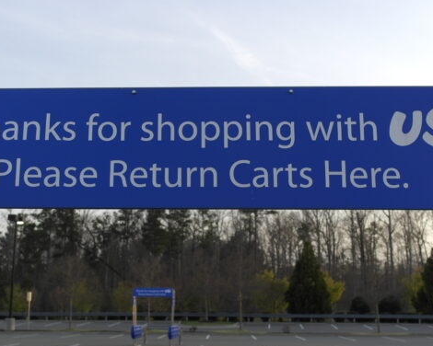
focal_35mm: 46
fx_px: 589
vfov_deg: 32.7
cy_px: 190
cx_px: 198
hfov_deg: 40.3
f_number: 4.5
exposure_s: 1/125
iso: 100
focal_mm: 20
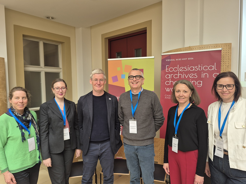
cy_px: 92
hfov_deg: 73.9
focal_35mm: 23
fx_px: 163
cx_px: 123
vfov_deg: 58.9
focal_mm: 5.4
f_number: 1.8
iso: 80
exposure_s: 1/100
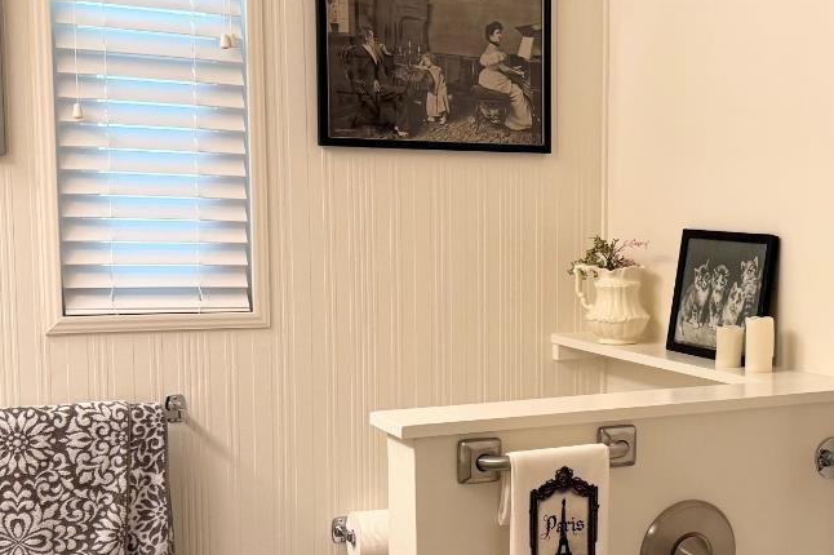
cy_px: 347
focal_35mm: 58
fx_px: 1343
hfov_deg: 33.3
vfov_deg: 23.3
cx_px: 693
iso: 200
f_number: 1.78
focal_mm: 6.76
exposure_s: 1/120
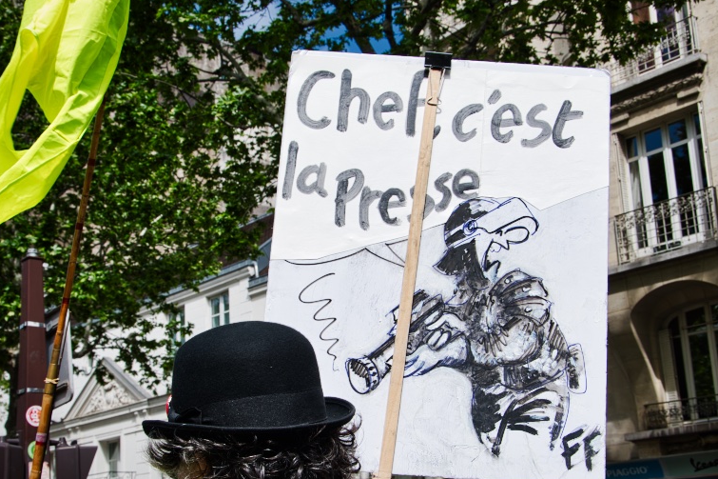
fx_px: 1137
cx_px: 347
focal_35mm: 57
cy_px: 295
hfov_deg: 35.1
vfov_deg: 23.7
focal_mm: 28
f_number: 9
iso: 100
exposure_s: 1/160
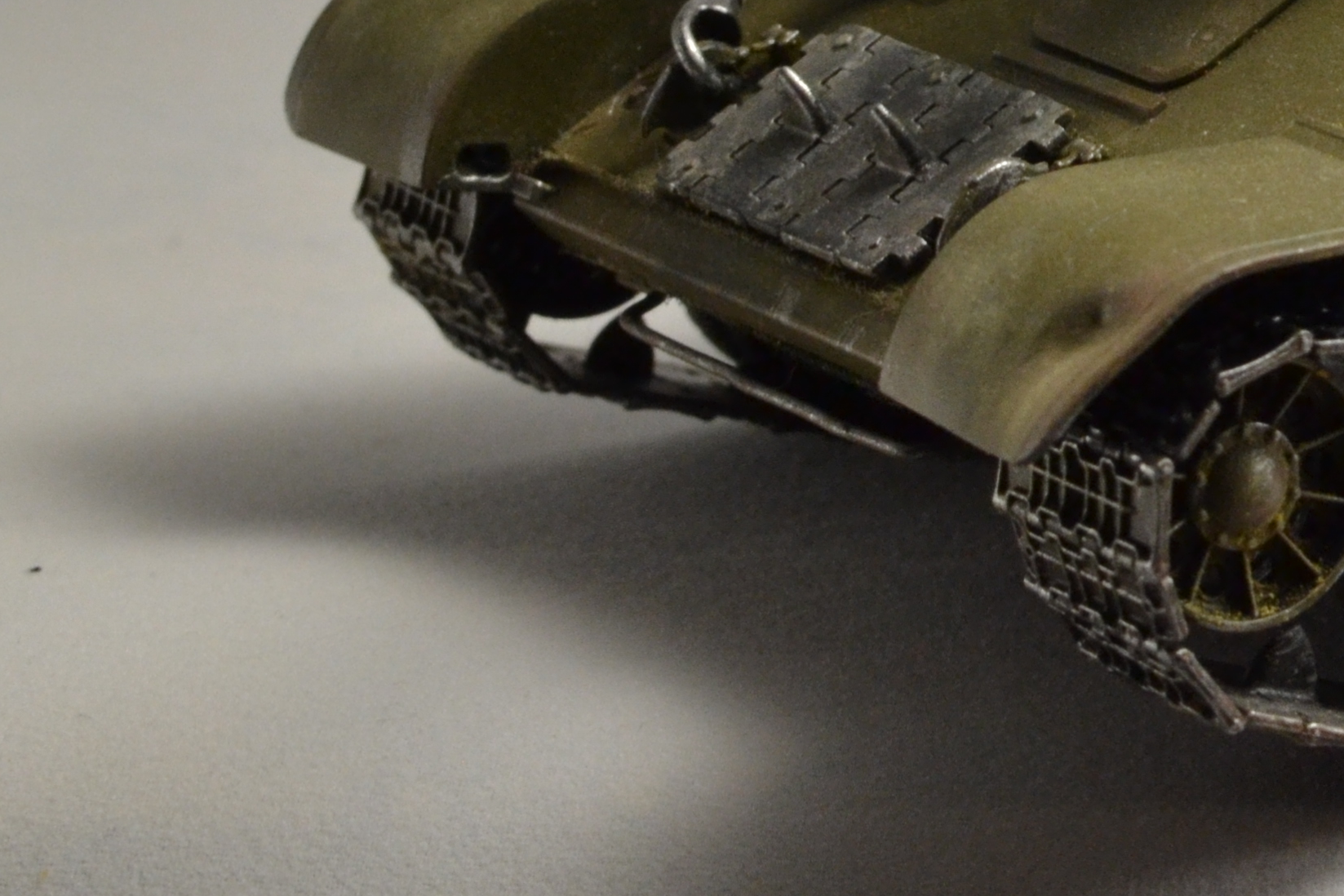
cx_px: 1697
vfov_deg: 7.0
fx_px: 7205
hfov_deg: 10.4
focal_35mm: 193
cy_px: -279
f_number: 11
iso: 1000
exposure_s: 1/30
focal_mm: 46
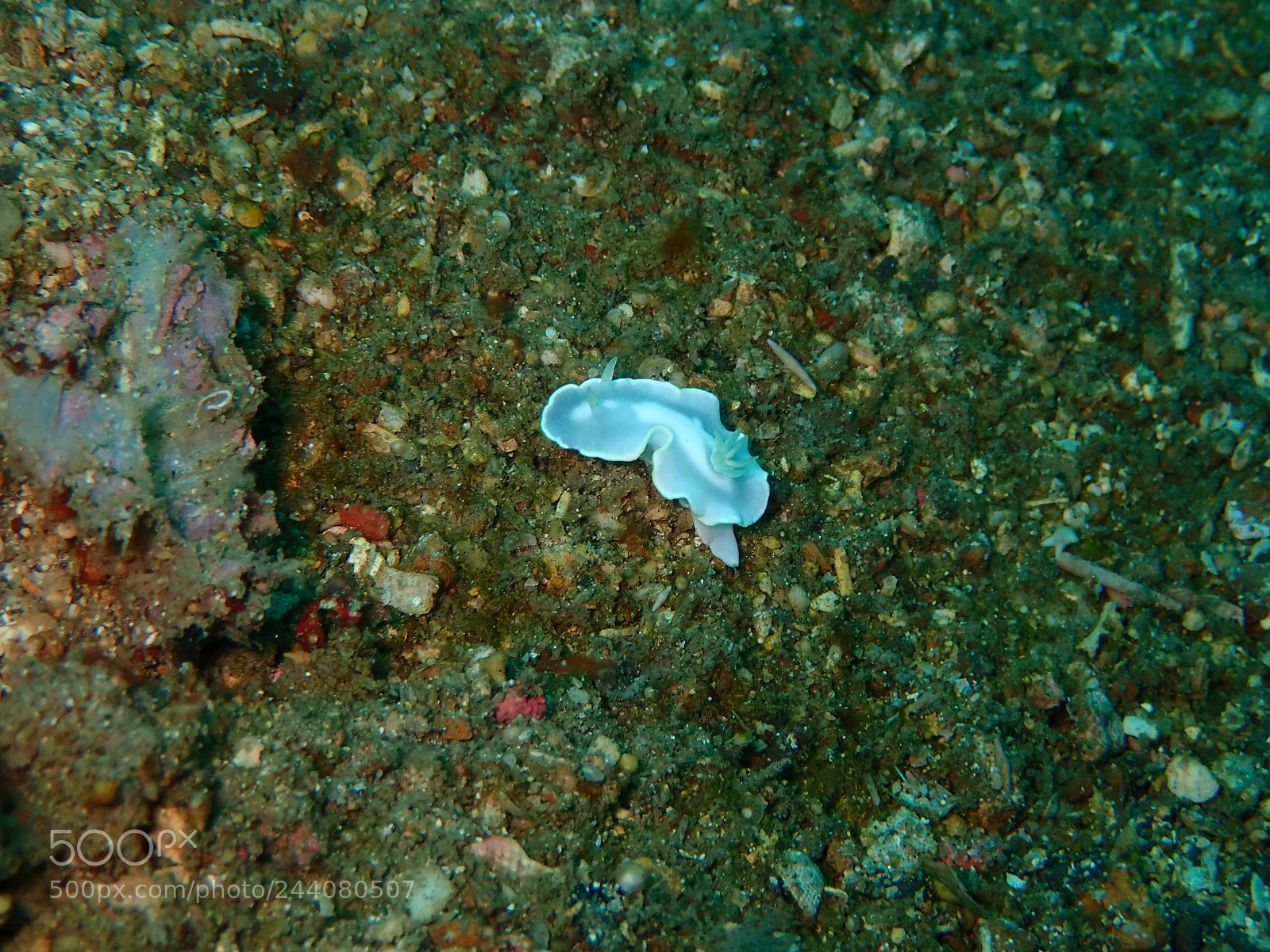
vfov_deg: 22.6
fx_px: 2385
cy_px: 476
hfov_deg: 29.8
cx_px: 635
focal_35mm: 65
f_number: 5
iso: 200
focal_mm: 11.78
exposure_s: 1/125
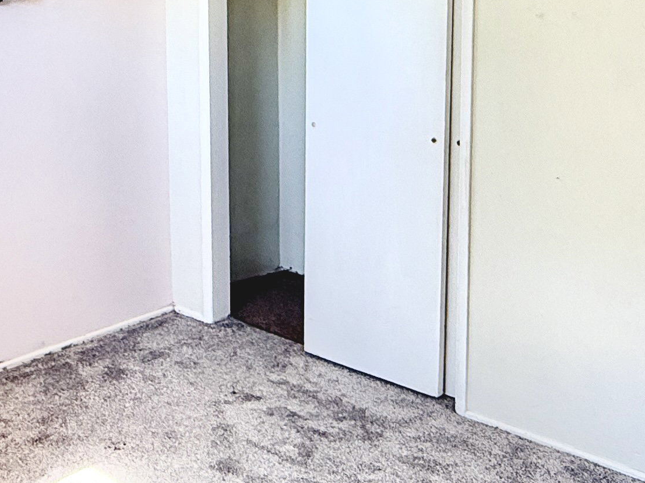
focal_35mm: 51
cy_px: 98
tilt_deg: -3.6
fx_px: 950
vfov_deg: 28.0
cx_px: 212
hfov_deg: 37.1
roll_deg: +2.3
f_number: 2.2
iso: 125
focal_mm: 2.22
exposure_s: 1/120
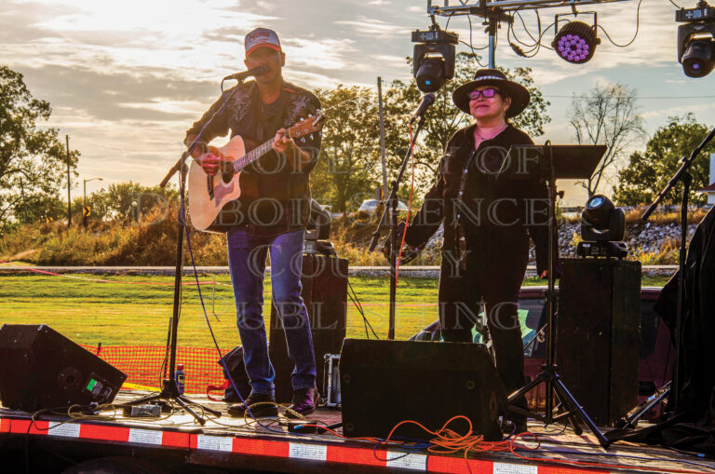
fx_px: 1844
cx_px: 358
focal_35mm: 93
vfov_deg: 14.6
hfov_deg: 21.9
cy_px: 237
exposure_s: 1/250
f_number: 9
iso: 100
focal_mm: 62
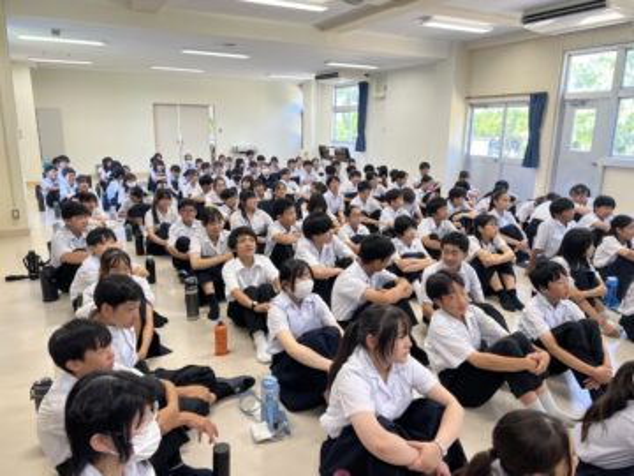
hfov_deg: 67.3
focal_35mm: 26
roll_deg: -0.5
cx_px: 317
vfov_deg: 53.1
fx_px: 476
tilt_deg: -14.2
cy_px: 238
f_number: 1.5
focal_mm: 5.7
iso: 100
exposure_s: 1/120
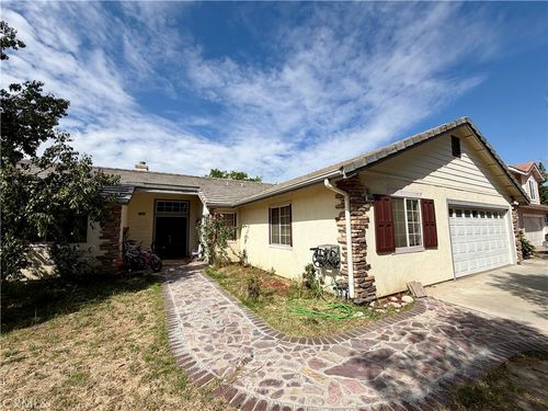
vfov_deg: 85.7
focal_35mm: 14
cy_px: 206
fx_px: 222
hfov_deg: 102.1
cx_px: 274
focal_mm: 2.22
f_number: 2.2
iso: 20
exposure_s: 1/1285
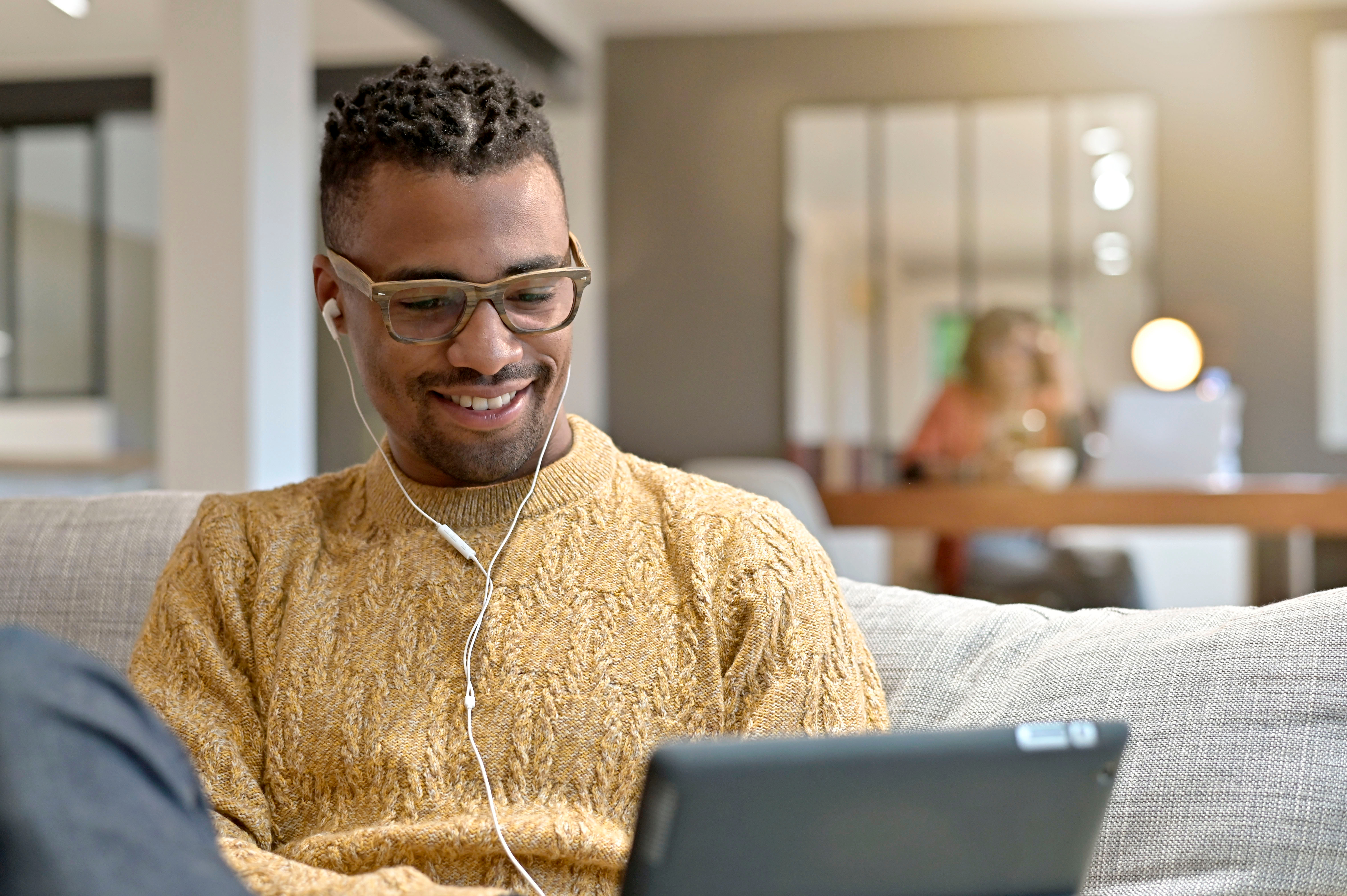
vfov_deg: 23.3
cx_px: 674
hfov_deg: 34.5
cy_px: 448
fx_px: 2169
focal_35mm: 58
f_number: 2.8
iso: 1250
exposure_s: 1/80
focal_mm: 58
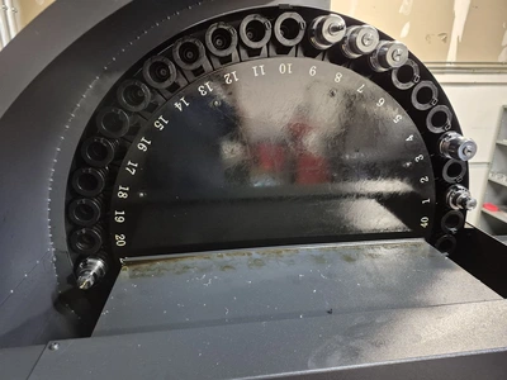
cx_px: 254
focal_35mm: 23
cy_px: 190
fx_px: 337
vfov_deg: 58.9
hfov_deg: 73.9
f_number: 1.8
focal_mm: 5.4
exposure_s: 1/40
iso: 1600
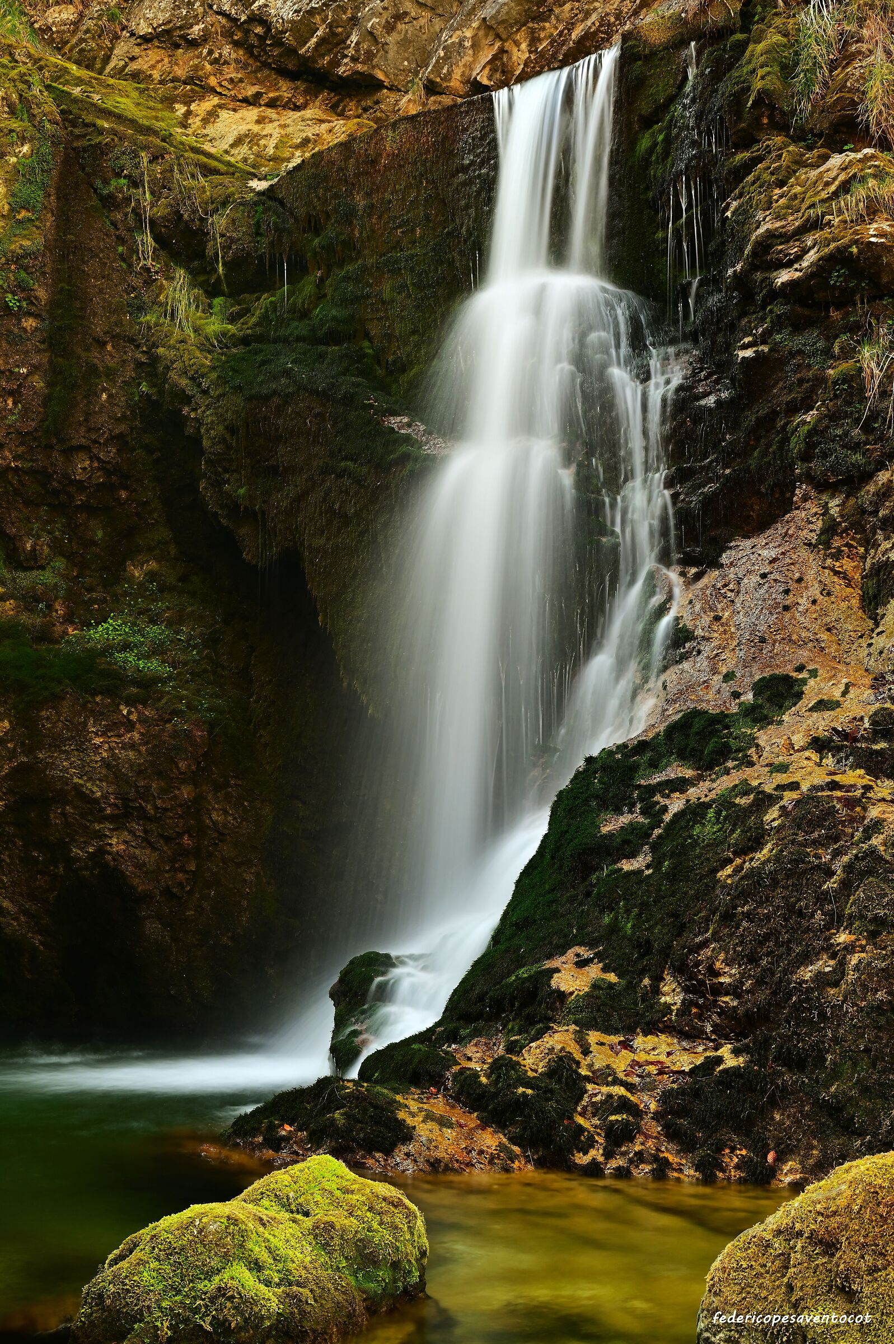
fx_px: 1492
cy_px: 672
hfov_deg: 33.4
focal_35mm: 40
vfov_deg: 48.5
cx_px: 447
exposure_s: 1.6
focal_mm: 40
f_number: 11
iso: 250
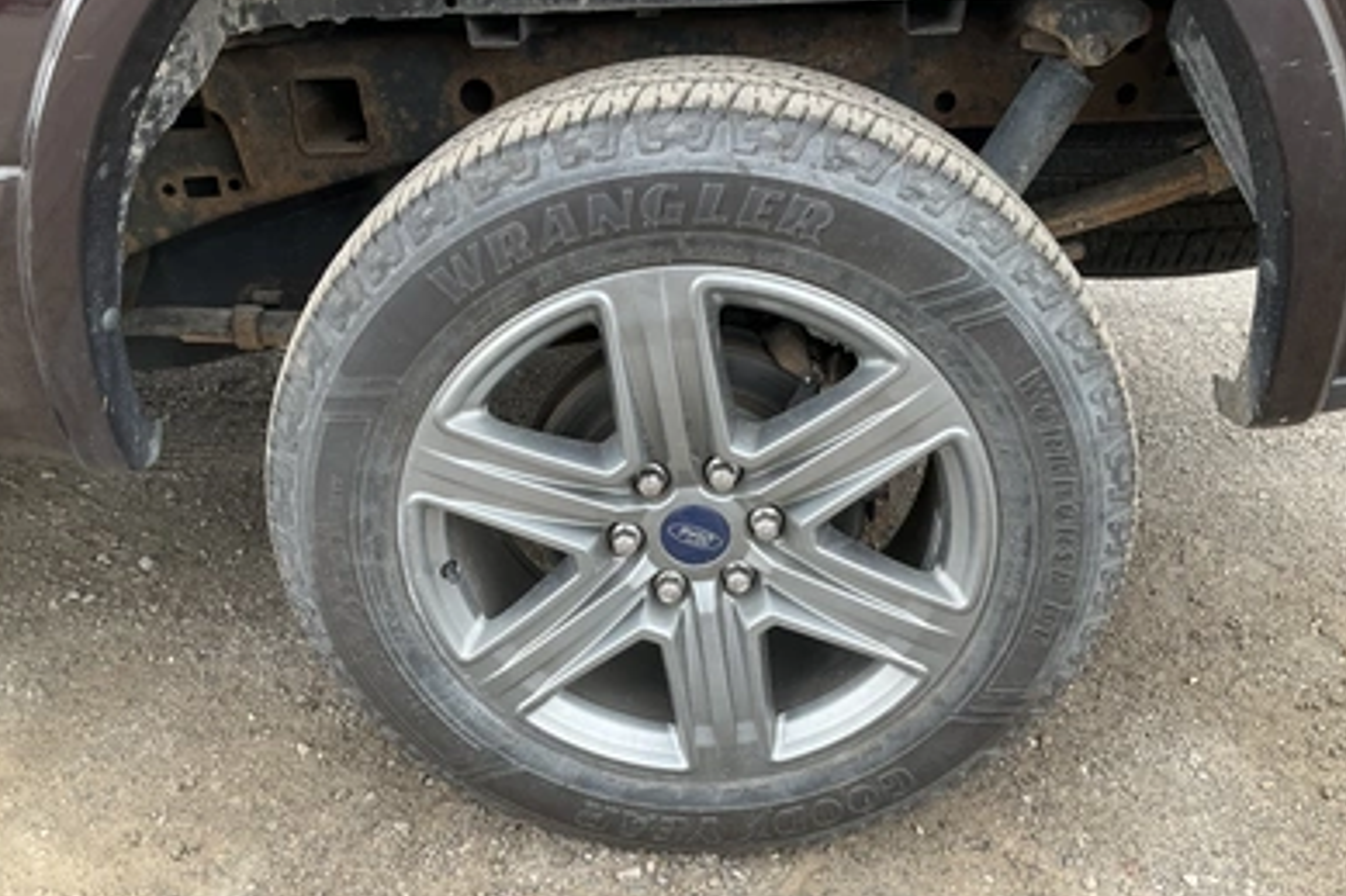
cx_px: 668
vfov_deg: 42.2
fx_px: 1159
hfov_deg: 60.3
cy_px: 491
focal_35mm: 31
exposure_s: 1/141
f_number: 1.8
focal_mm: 3
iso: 20
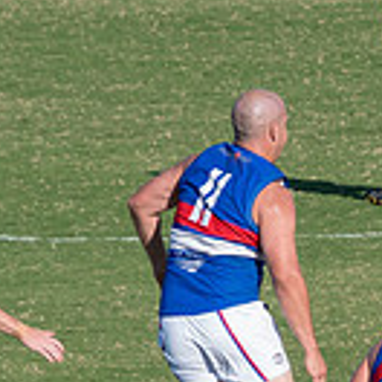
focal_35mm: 1250
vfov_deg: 1.4
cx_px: 506
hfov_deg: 1.4
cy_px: 348
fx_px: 15606
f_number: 8
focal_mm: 185
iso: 640
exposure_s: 1/1000
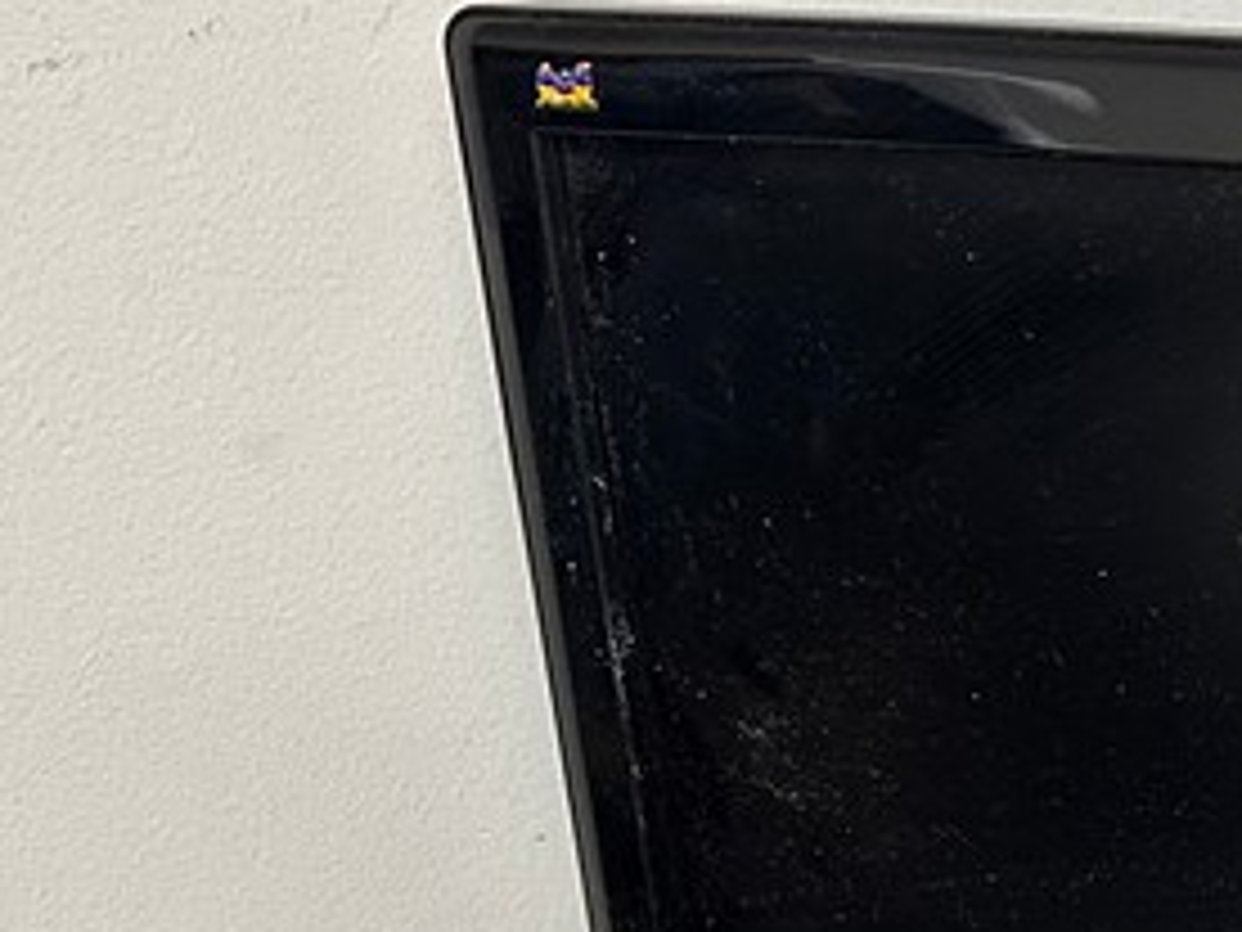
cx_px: 2088
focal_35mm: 89
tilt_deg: -33.0
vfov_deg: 16.4
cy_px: 851
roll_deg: -0.2
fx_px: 3193
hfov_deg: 18.3
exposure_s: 1/60
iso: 250
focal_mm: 6.86
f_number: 1.78
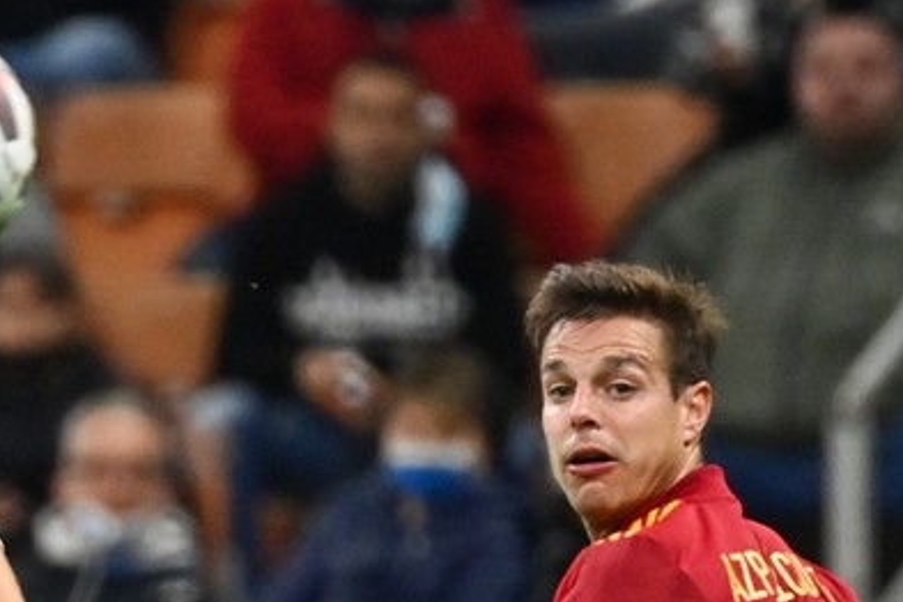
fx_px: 27890
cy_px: 881
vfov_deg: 1.2
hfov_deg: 1.9
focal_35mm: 1112
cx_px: 142
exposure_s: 1/2000
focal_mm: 350
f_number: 4
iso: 2500
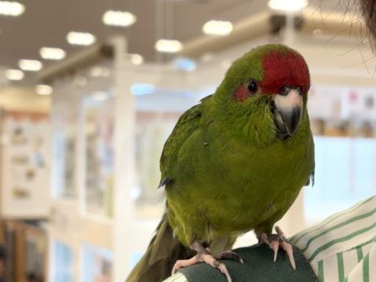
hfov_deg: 28.1
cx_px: 208
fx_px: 750
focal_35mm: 69
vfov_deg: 21.3
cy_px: 183
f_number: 1.6
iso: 40
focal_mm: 5.96
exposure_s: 1/50
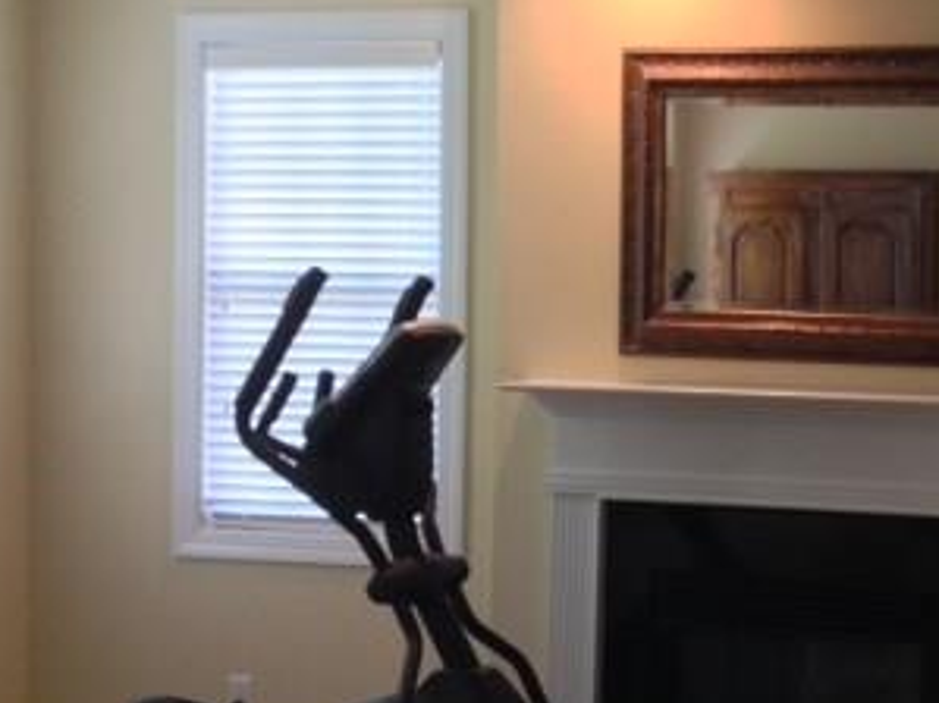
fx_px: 2034
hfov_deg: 25.1
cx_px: 870
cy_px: 392
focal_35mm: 75
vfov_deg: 19.6
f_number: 2.4
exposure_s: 1/20
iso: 125
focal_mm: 4.28
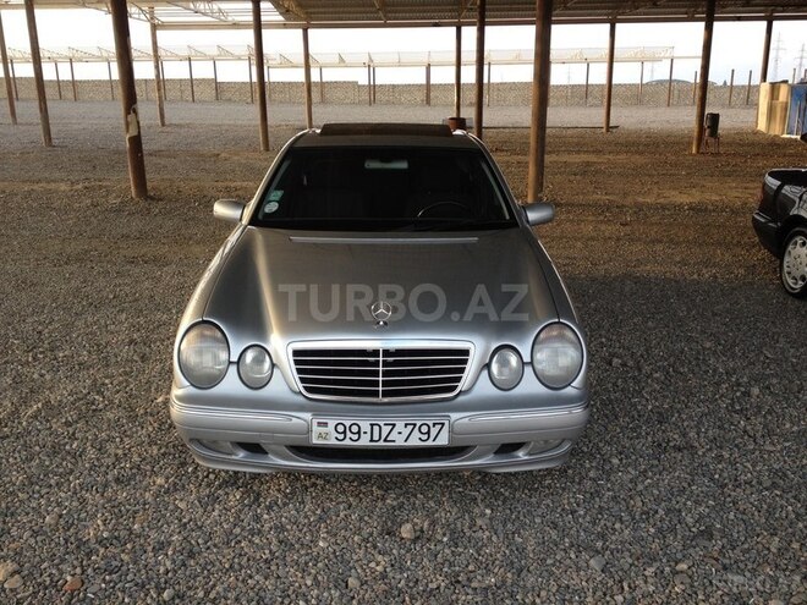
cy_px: 302
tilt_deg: -16.6
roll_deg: +0.5
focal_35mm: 35
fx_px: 816
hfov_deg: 52.6
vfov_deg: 40.7
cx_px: 404
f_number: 2.4
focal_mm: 4.28
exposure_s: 1/159
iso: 50
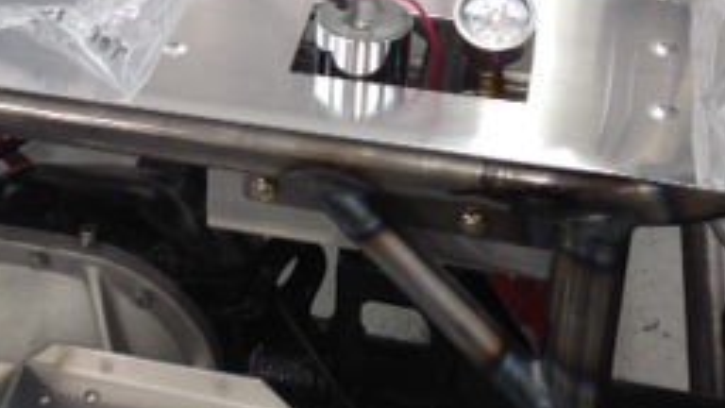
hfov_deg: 23.2
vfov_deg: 13.2
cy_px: -26
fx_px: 1730
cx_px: 113
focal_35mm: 90
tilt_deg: -32.4
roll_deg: +3.2
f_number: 2.4
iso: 50
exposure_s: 1/40
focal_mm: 4.12
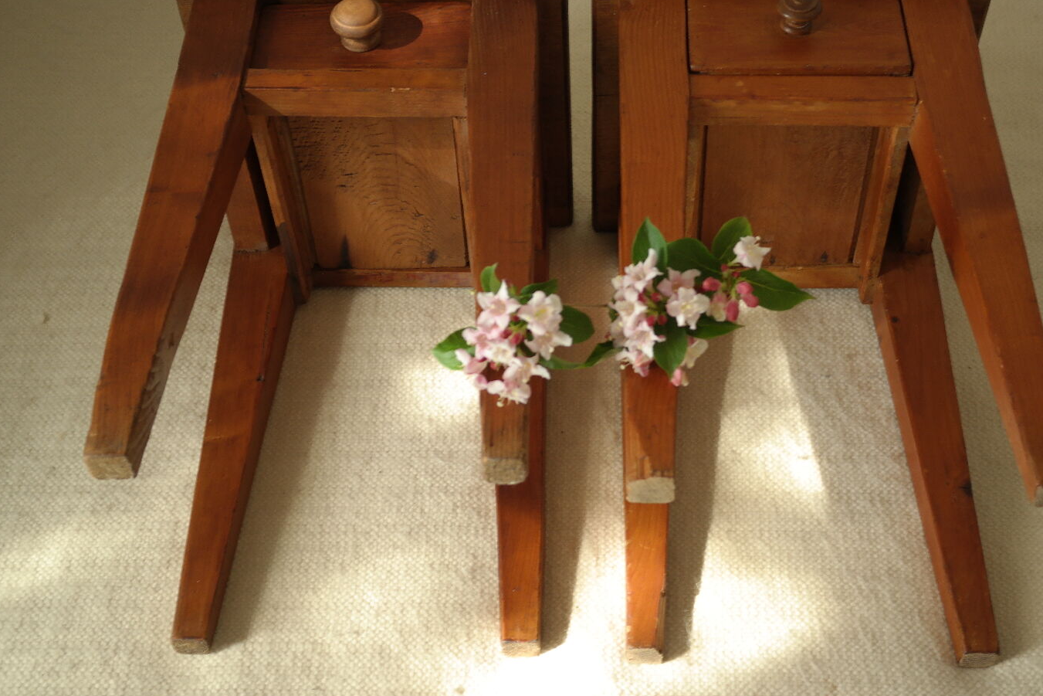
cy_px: 324
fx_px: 1594
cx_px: 574
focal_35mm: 55
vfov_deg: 24.6
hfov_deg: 36.2
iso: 400
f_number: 5.6
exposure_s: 1/25
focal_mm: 28
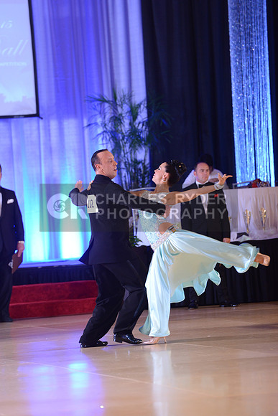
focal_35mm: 200
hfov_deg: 6.9
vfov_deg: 10.3
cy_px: 208
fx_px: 2315
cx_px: 139
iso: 1600
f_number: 3.5
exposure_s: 1/250
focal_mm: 200
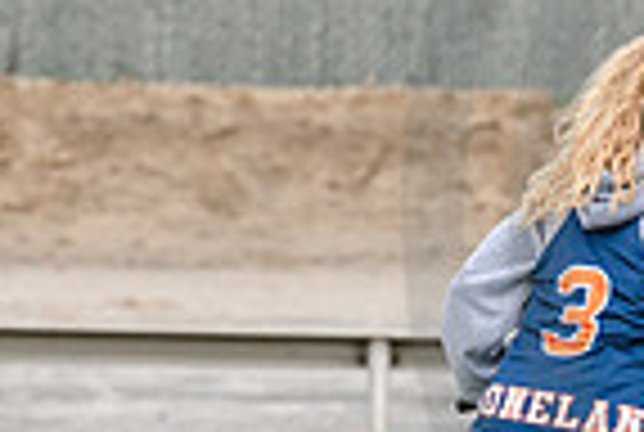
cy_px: 603
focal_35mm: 1141
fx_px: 20454
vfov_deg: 1.2
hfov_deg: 1.8
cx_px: 619
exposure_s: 1/1250
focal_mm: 195
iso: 400
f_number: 4.5
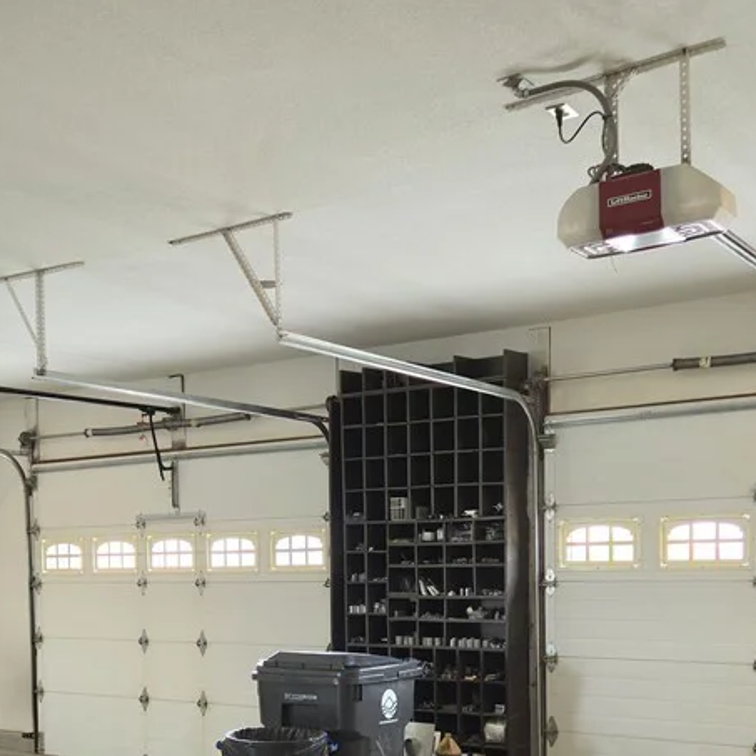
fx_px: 1137
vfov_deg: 35.4
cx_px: 259
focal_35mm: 46
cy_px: 622
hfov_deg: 36.5
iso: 125
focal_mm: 5.4
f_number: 1.8
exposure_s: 1/60
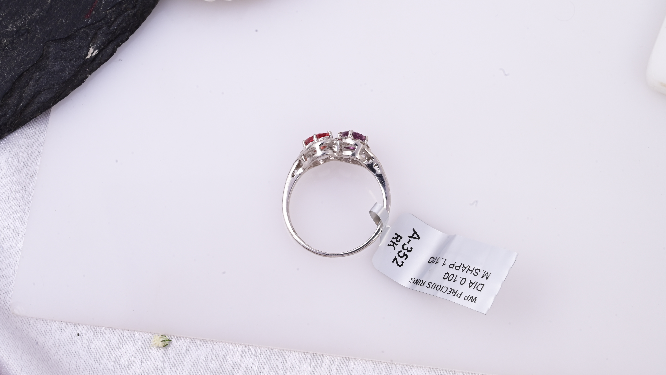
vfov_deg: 16.3
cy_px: 179
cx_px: 336
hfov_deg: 28.6
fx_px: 1307
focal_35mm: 74
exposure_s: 1/80
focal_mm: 70
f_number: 20
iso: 640
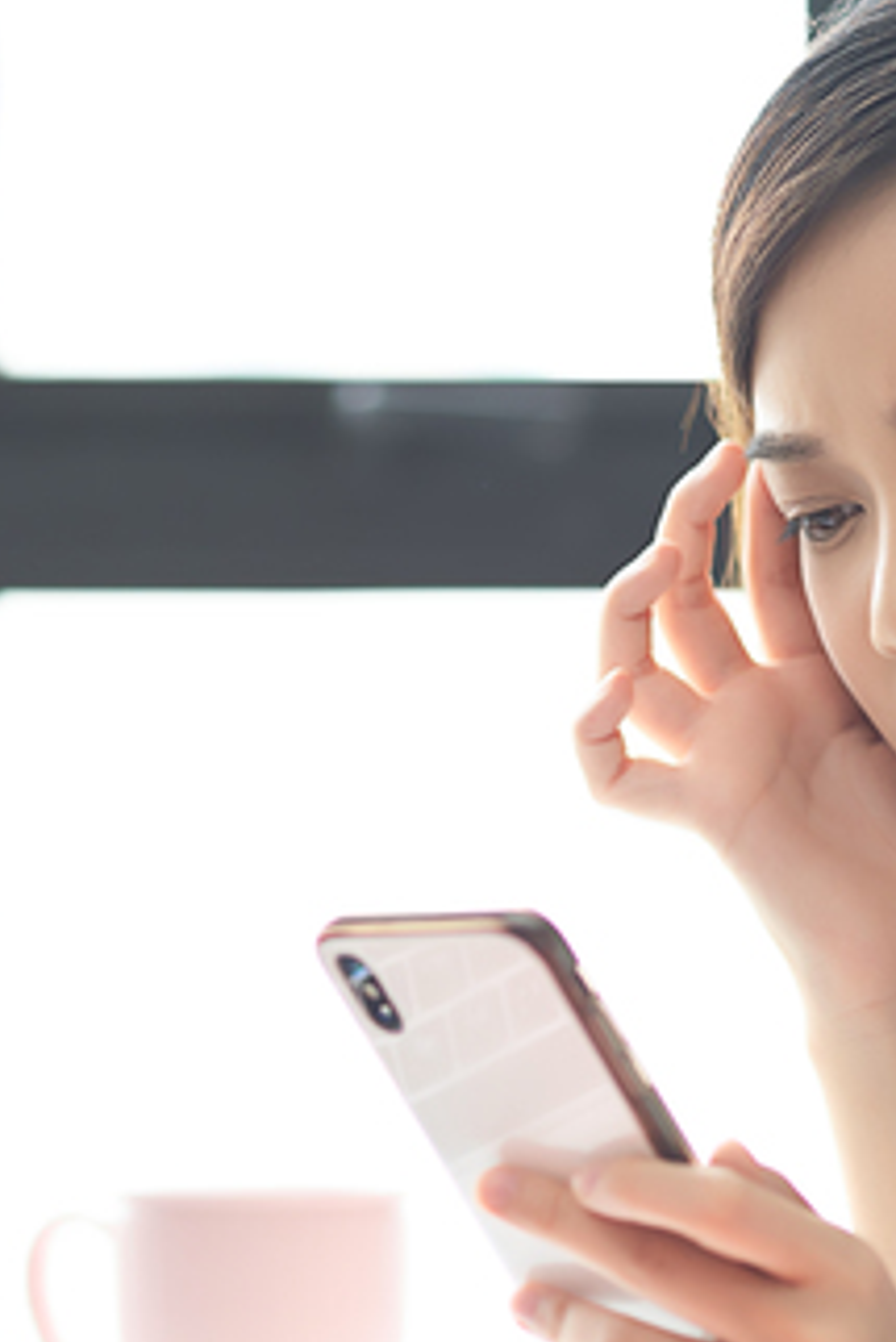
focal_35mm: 169
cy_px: 819
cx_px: 608
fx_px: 6302
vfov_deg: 12.1
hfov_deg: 8.1
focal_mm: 85
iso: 400
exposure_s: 1/250
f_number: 2.8
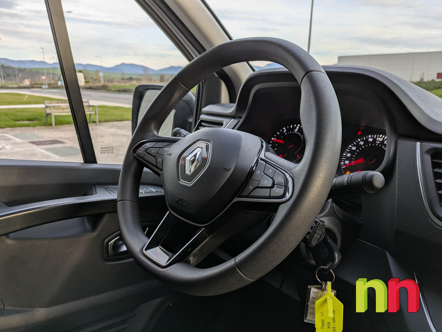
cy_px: 166
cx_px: 221
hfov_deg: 71.6
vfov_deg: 56.8
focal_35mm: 24
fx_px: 306
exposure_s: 1/3200
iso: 80
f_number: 1.8
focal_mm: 6.86
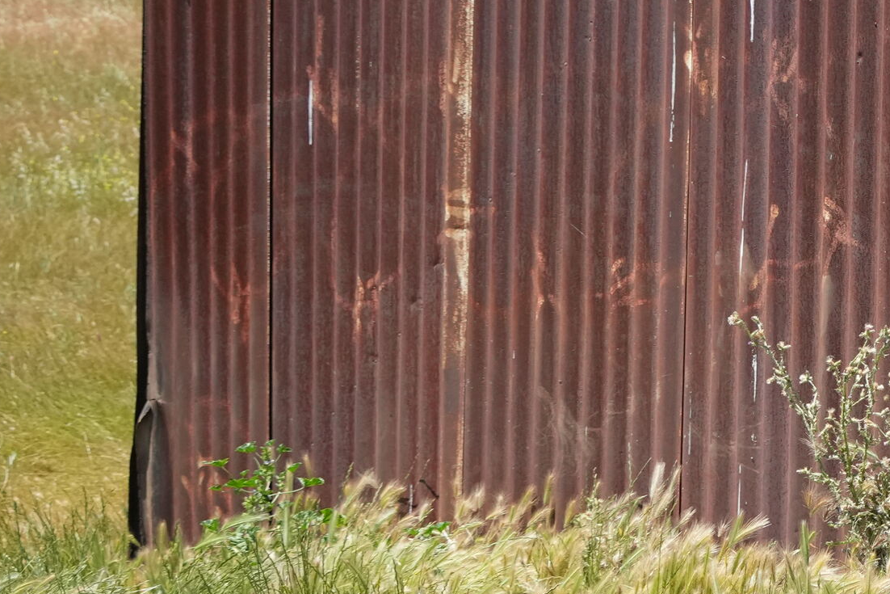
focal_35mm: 196
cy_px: 211
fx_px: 4846
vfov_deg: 7.0
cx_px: 1474
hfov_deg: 10.0
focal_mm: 50
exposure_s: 1/3200
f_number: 4.5
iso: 800
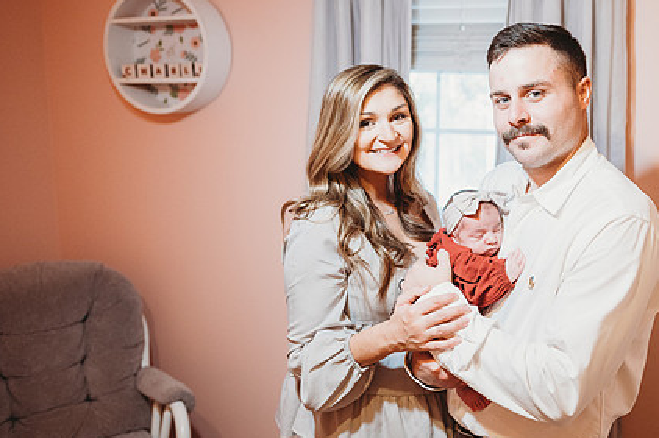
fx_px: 604
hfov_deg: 56.3
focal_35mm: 33
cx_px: 425
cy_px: 199
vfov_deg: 39.9
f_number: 1.8
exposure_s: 1/160
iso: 1600
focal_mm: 24
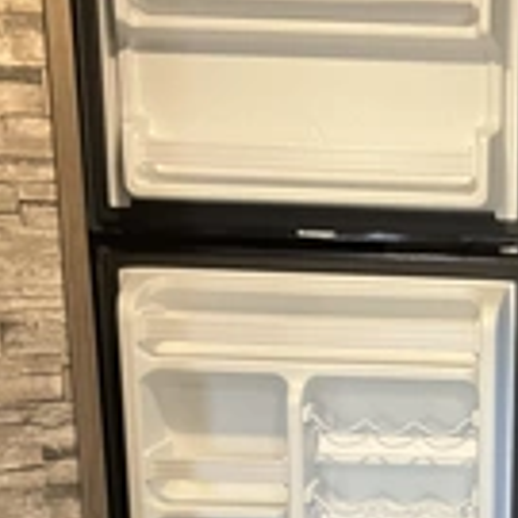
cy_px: 549
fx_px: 1287
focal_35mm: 76
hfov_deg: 21.7
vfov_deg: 21.7
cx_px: 549
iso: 160
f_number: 1.8
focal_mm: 3
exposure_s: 1/60
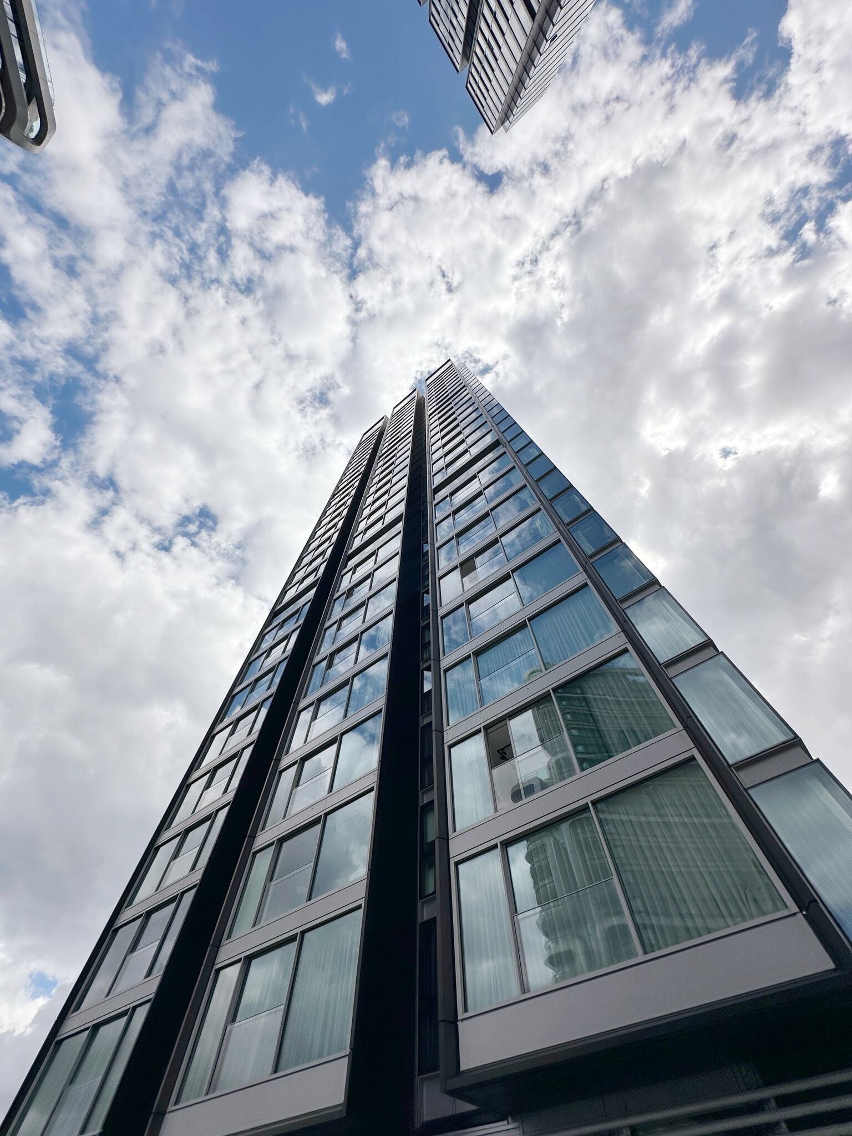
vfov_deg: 102.1
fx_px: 459
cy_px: 568
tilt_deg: +61.2
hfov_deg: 85.7
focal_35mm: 14
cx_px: 426
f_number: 2.2
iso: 40
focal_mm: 2.22
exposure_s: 1/3731
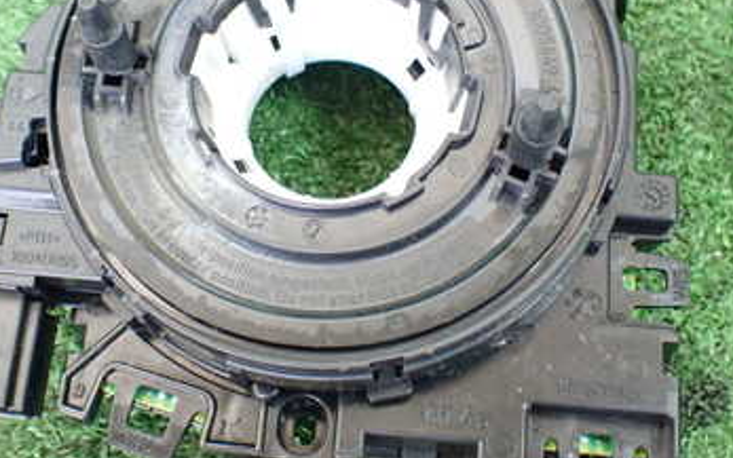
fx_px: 1099
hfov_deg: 36.8
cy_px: 177
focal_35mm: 55
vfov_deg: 23.5
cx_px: 311
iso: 800
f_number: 2.3
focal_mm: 5.4
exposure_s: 1/30
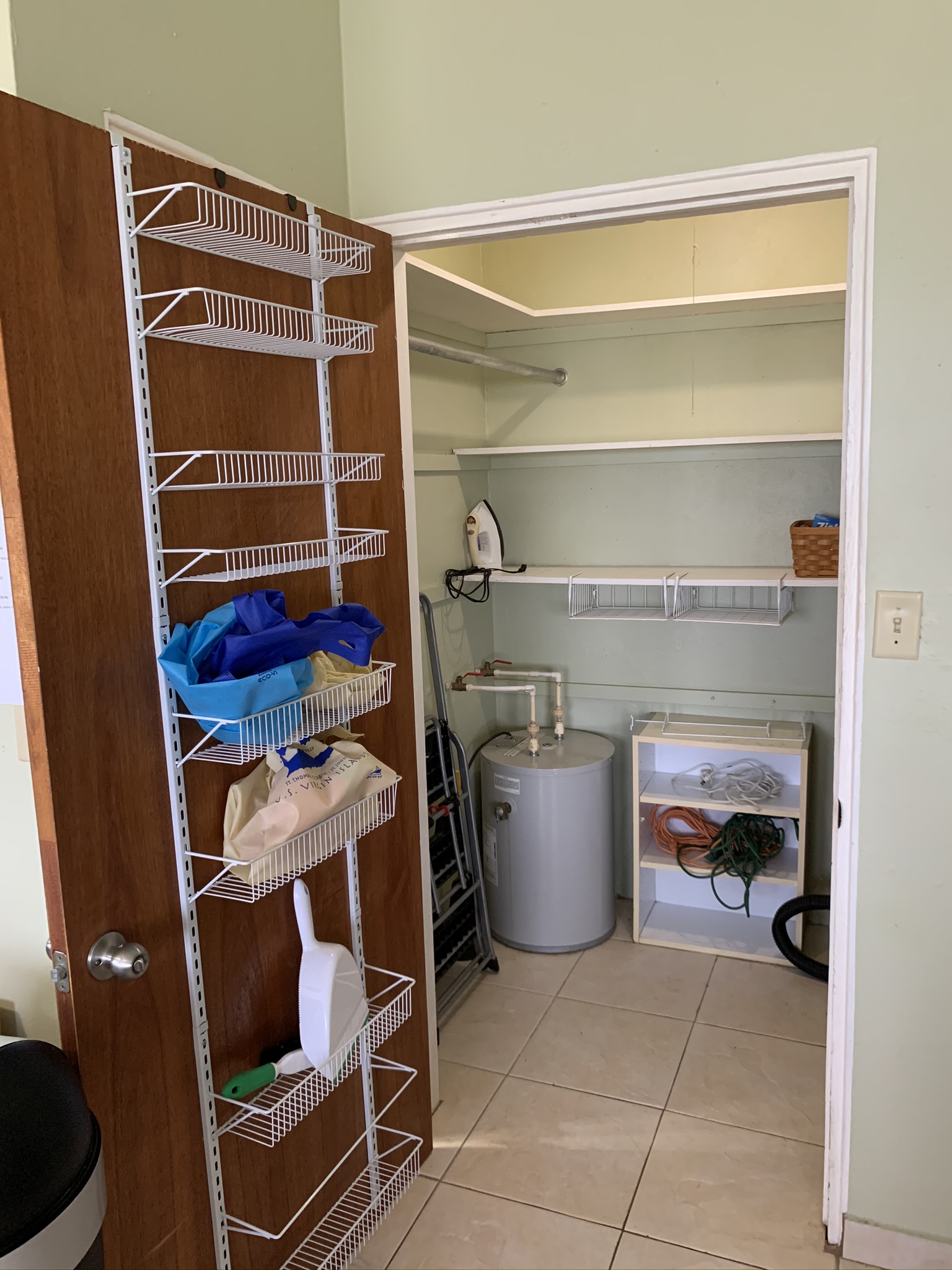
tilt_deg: -6.8
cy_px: 635
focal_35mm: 26
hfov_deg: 53.1
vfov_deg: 67.3
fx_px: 953
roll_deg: +1.7
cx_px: 476
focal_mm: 4.25
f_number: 1.8
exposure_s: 1/60
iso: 250
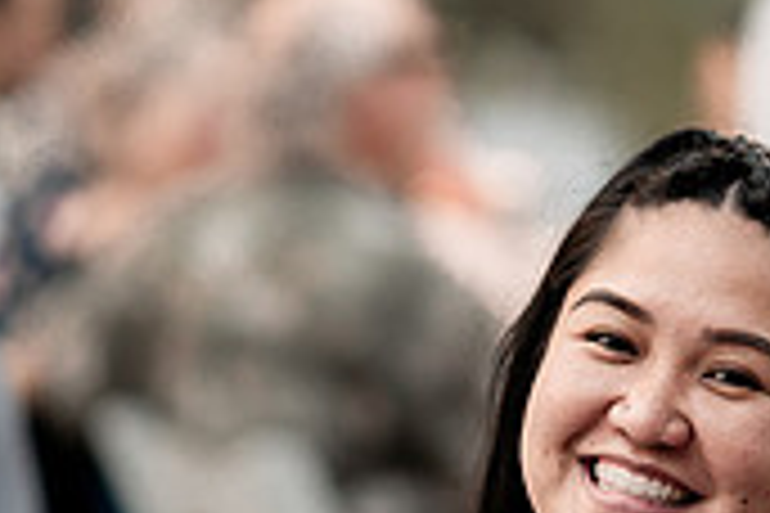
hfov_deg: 7.1
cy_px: 389
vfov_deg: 4.8
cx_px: 576
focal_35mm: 289
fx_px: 6181
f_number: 1.4
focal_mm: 85
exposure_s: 1/400
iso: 400
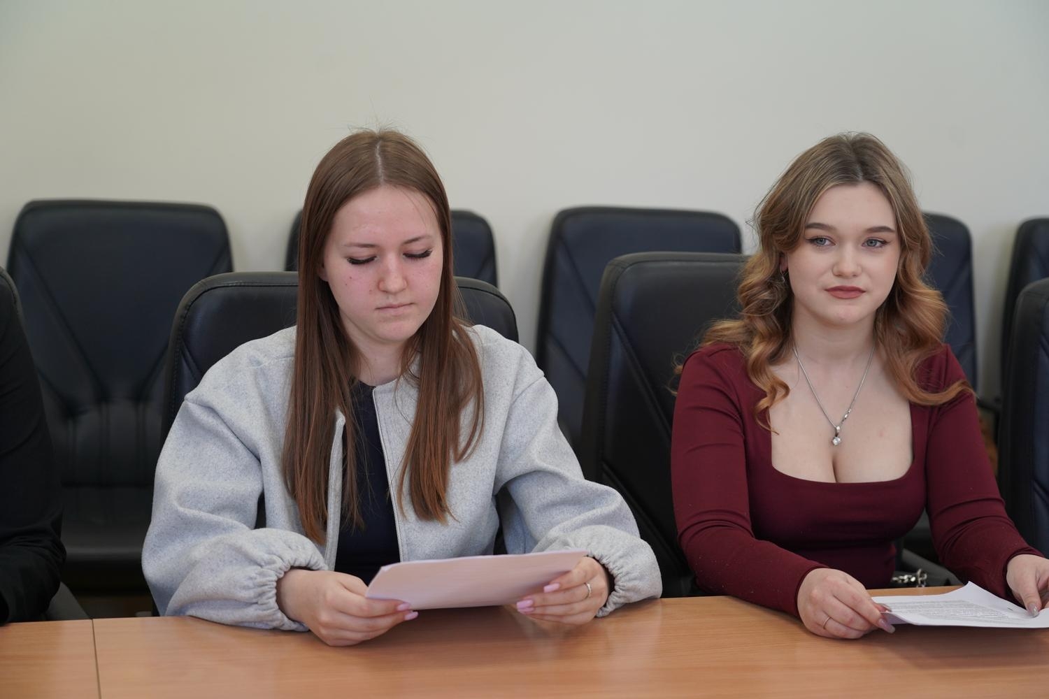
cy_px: 350
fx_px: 1806
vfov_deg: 21.9
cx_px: 524
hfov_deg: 32.4
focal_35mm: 62
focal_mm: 62
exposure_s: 1/160
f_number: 4
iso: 1000
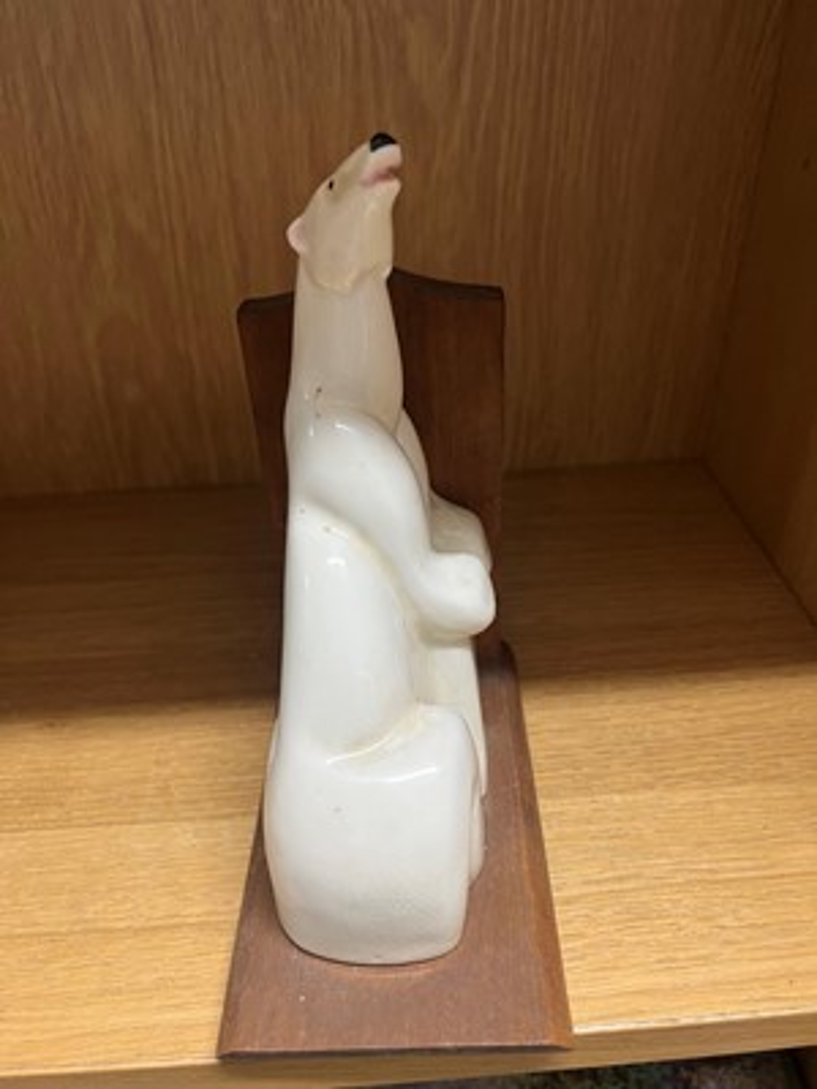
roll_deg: +1.2
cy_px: 544
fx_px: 818
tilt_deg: -34.8
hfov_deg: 53.1
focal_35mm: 26
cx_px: 408
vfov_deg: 67.3
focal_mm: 5.7
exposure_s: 1/50
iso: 80
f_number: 1.5
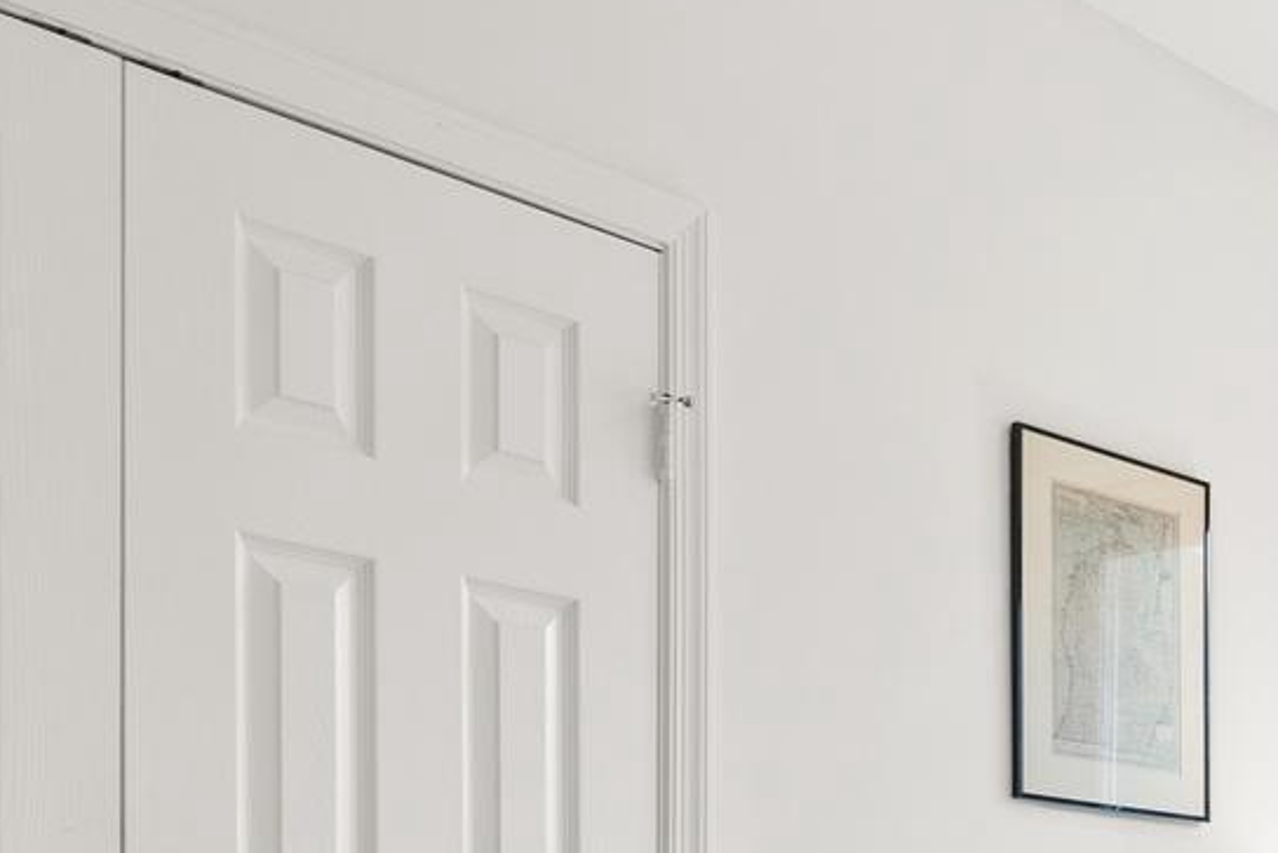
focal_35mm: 66
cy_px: 1052
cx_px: 1475
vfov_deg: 19.3
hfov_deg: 27.4
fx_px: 2339
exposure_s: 1/25
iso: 1250
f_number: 4
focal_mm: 17.5
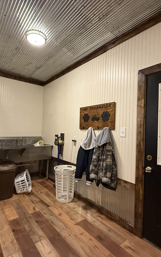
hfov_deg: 59.7
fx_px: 140
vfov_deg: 85.1
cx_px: 77
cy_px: 129
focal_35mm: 20
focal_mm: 2.22
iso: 500
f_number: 2.2
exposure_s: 1/60
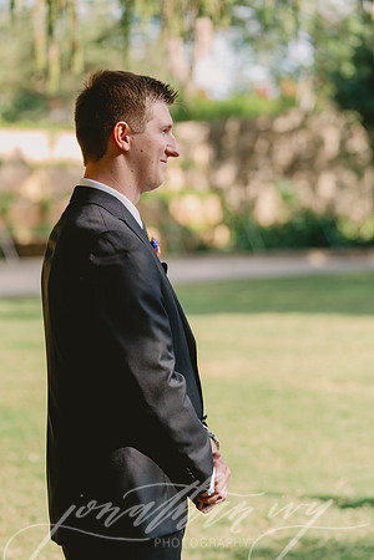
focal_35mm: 137
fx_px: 2135
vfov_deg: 15.0
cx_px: 187
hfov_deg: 10.0
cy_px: 280
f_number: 4
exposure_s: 1/250
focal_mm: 137
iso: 200
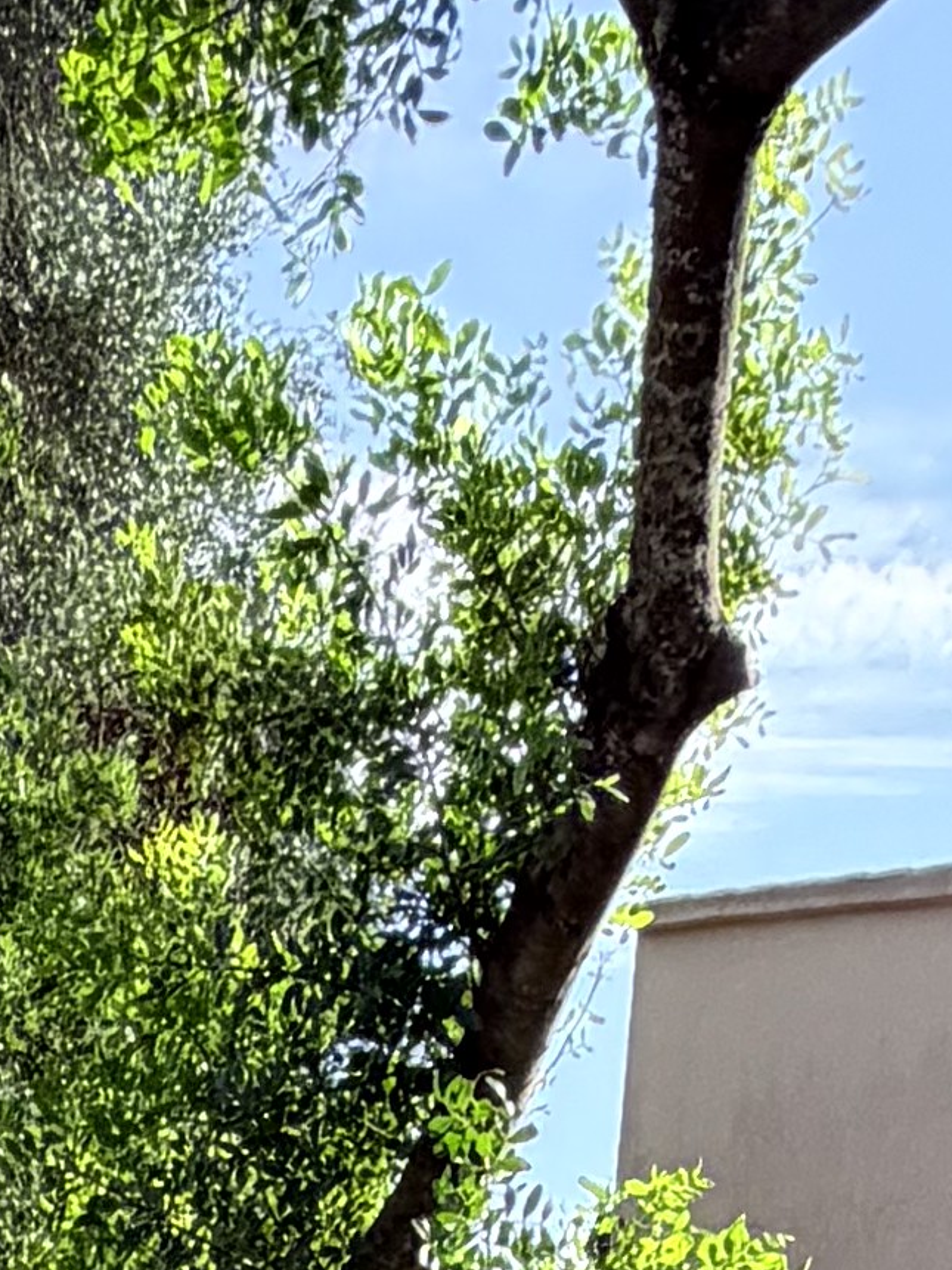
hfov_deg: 15.6
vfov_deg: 14.9
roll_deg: -2.7
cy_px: 2893
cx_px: 27
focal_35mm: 93
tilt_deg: -12.6
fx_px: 3410
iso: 50
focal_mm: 2.22
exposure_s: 1/502
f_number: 2.2
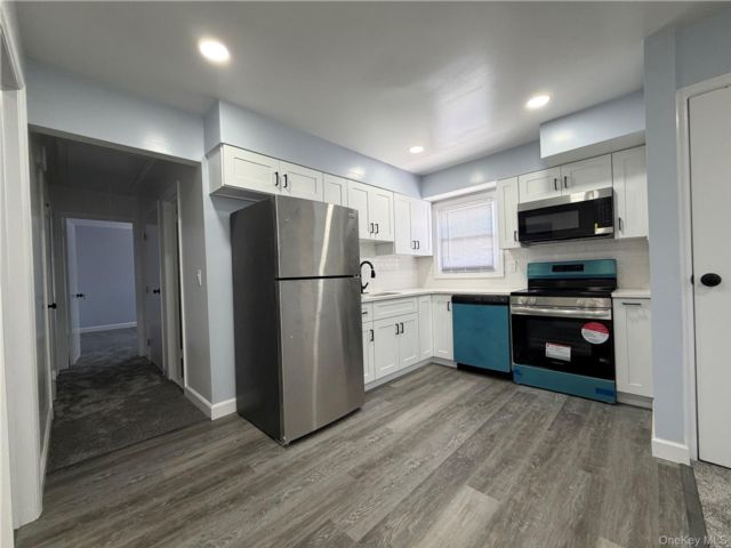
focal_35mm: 14
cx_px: 366
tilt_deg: -0.1
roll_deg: +2.0
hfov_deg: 102.1
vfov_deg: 85.7
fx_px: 296
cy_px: 274
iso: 250
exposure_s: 1/121
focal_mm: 2.22
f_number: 2.2
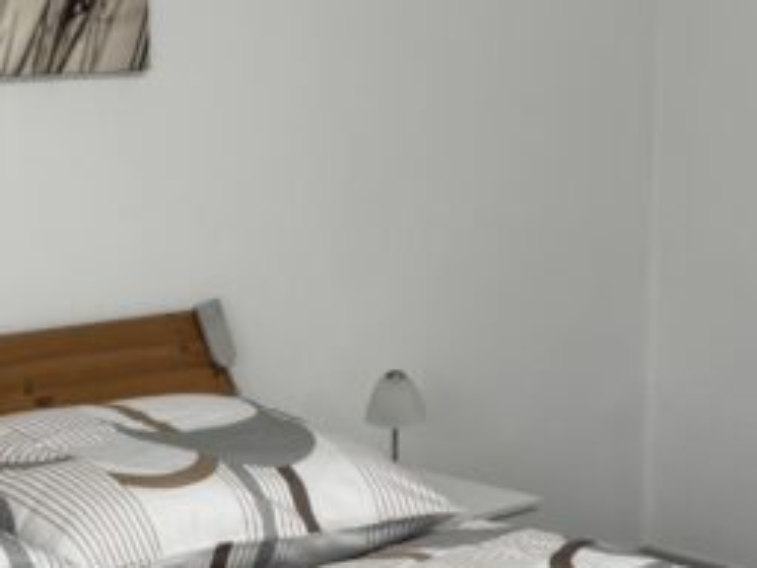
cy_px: 417
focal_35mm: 96
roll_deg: +0.4
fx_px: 2099
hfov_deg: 20.4
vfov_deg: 15.3
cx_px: 308
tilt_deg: -10.9
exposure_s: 1/50
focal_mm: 6.76
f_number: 1.78
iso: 125
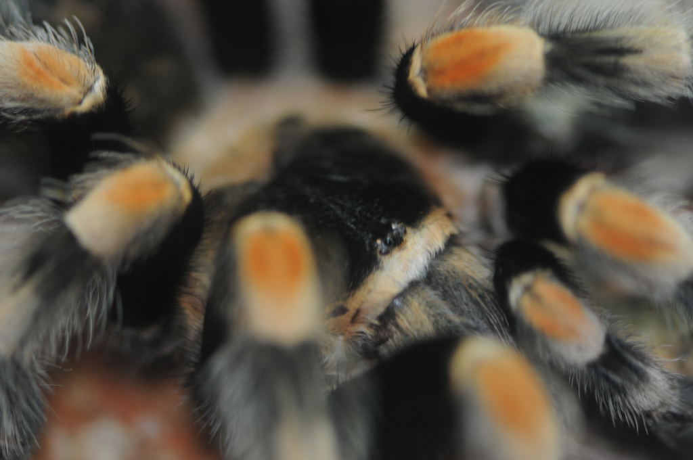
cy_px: 230
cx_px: 346
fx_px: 3028
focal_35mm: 158
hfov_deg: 13.1
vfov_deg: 8.7
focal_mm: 105
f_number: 3.5
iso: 200
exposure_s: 1/60
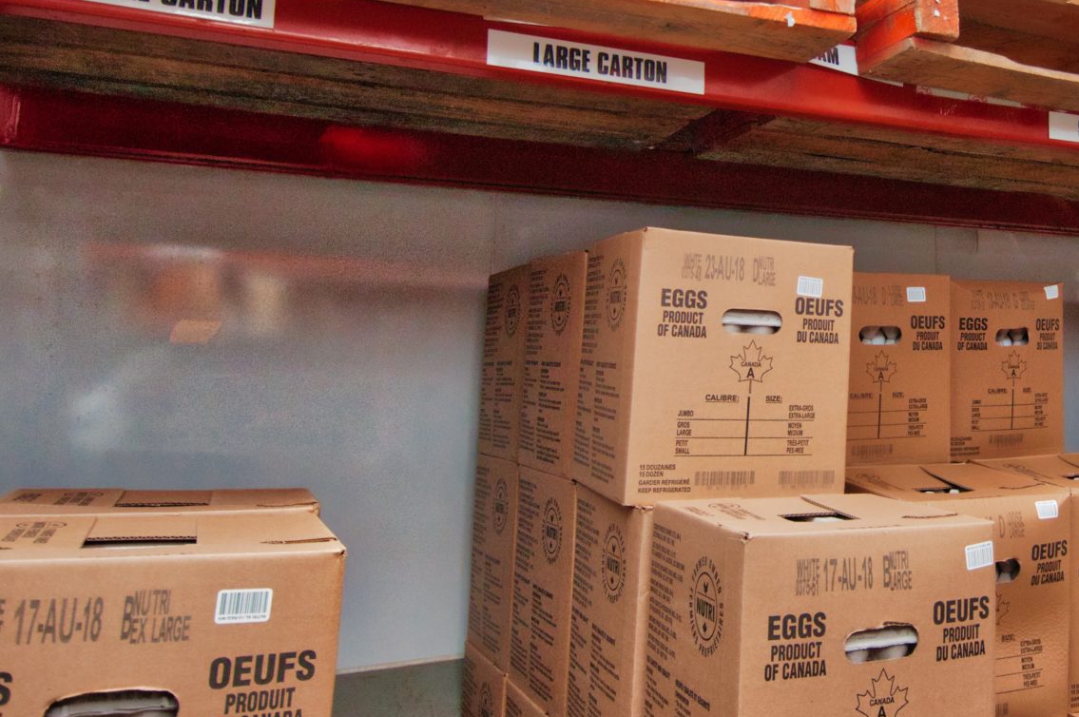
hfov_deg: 49.0
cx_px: 859
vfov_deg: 35.6
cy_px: 247
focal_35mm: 37
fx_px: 1108
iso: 800
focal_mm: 14
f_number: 5
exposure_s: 1/60
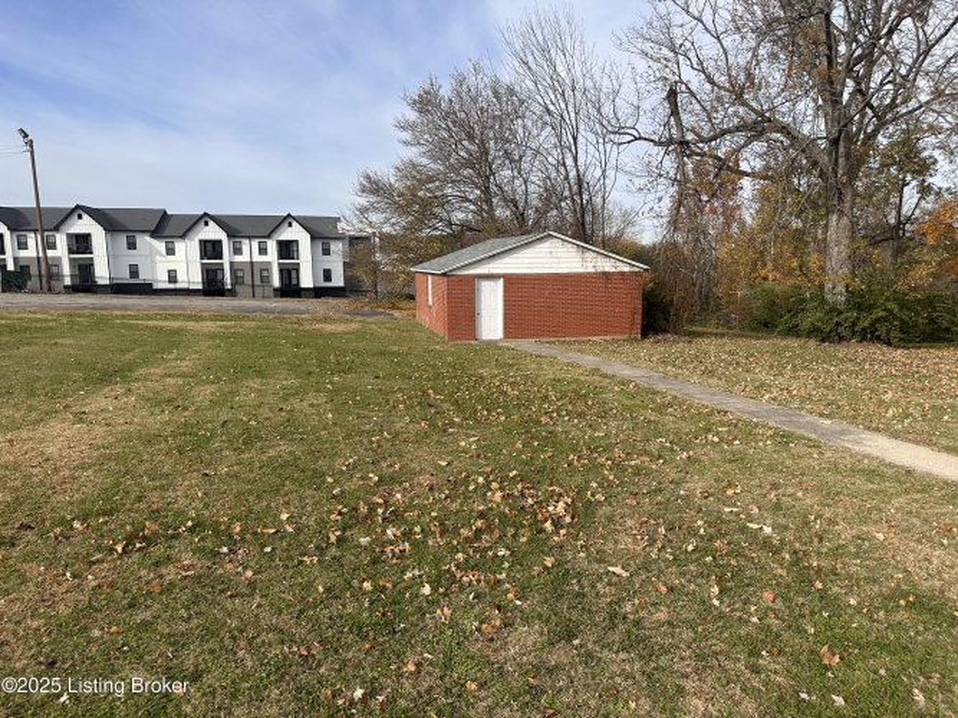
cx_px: 479
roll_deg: +0.4
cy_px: 359
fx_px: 664
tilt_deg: -7.7
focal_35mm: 24
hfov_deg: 71.6
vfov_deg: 56.8
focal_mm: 6.86
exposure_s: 1/3247
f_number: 1.78
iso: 80
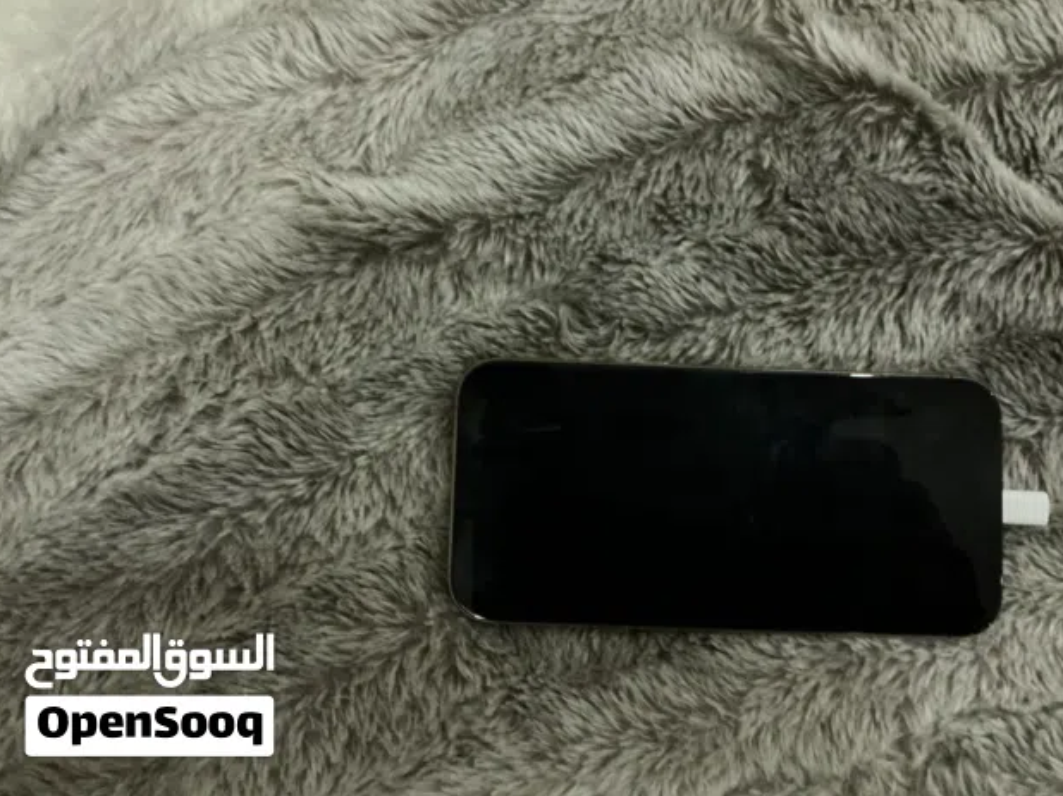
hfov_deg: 61.7
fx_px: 890
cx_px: 533
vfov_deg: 48.2
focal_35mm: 29
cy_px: 385
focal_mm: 3
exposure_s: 1/17
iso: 640
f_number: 1.8
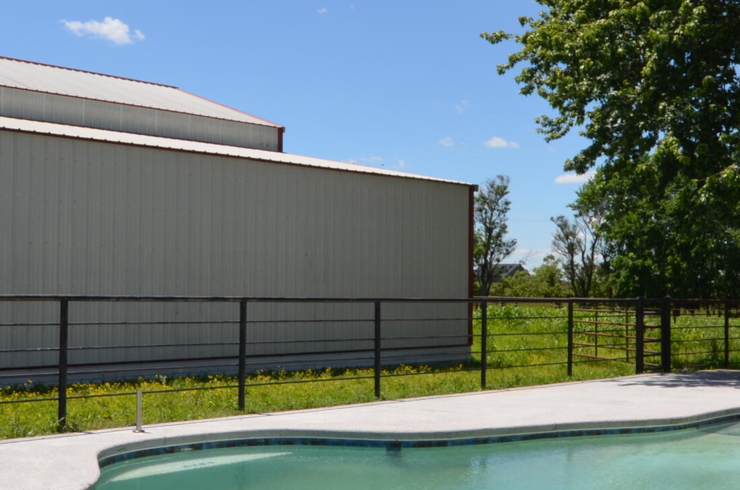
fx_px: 1095
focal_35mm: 53
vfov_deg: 25.2
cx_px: 396
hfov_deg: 37.3
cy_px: 216
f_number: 10
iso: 100
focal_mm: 13
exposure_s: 1/200
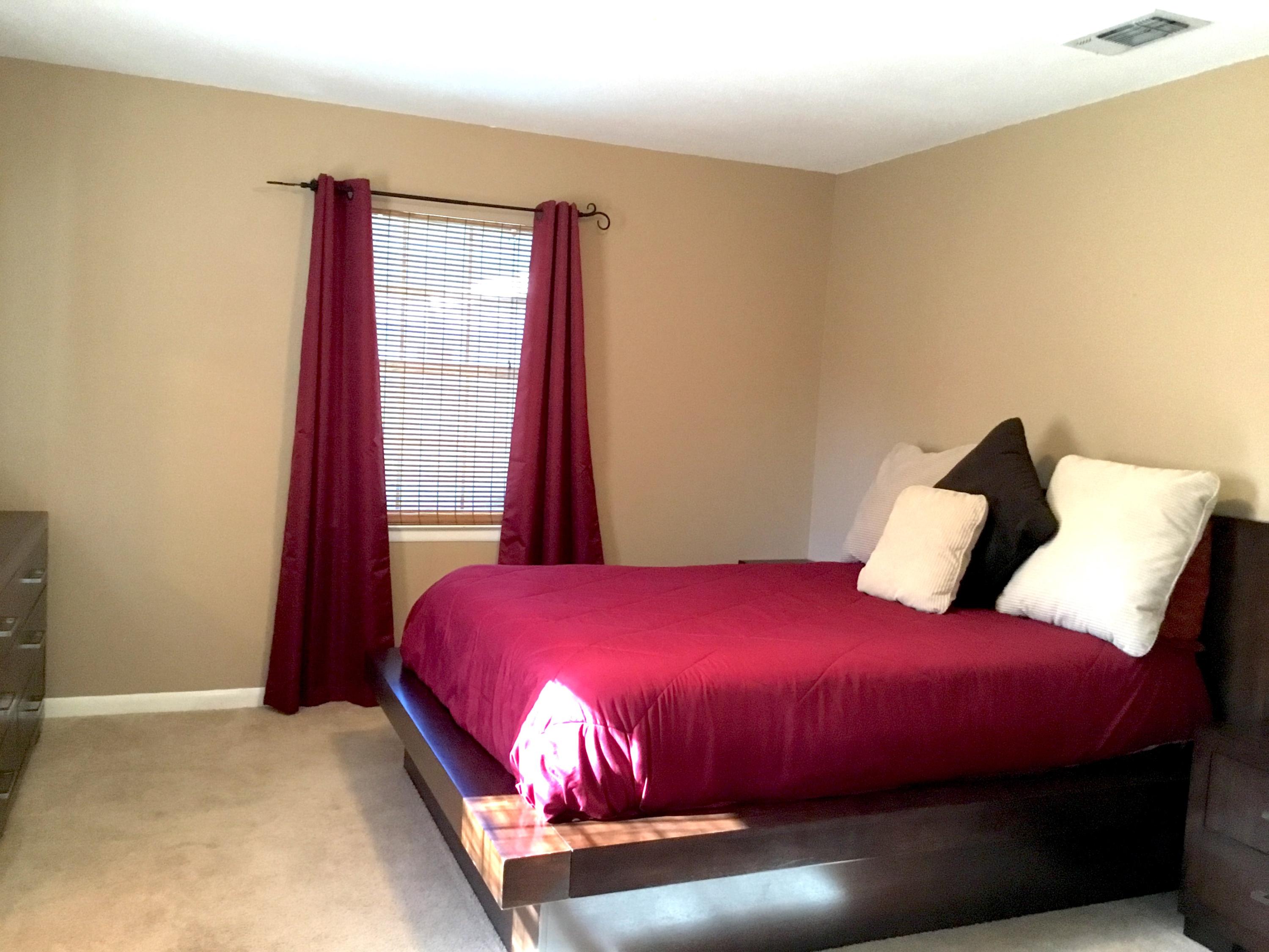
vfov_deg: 45.4
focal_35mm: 31
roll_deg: -1.5
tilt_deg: -4.1
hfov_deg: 58.4
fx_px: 1136
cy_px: 476
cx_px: 634
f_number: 2.4
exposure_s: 1/20
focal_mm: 3.3
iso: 200
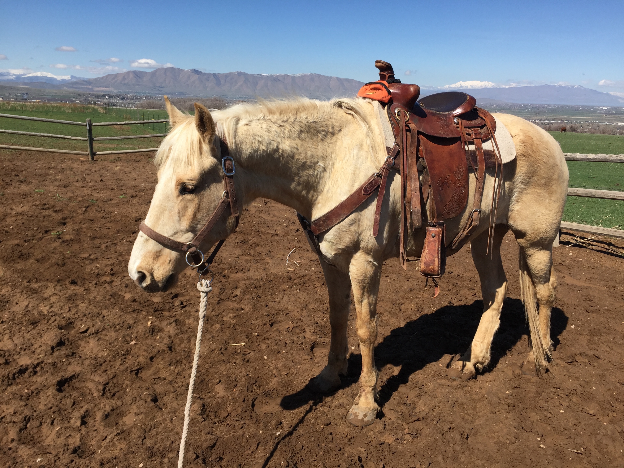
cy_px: 234
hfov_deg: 61.7
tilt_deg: -16.3
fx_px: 523
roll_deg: -0.3
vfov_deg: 48.2
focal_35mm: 29
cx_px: 312
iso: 32
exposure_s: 1/2326
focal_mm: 4.15
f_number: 2.2
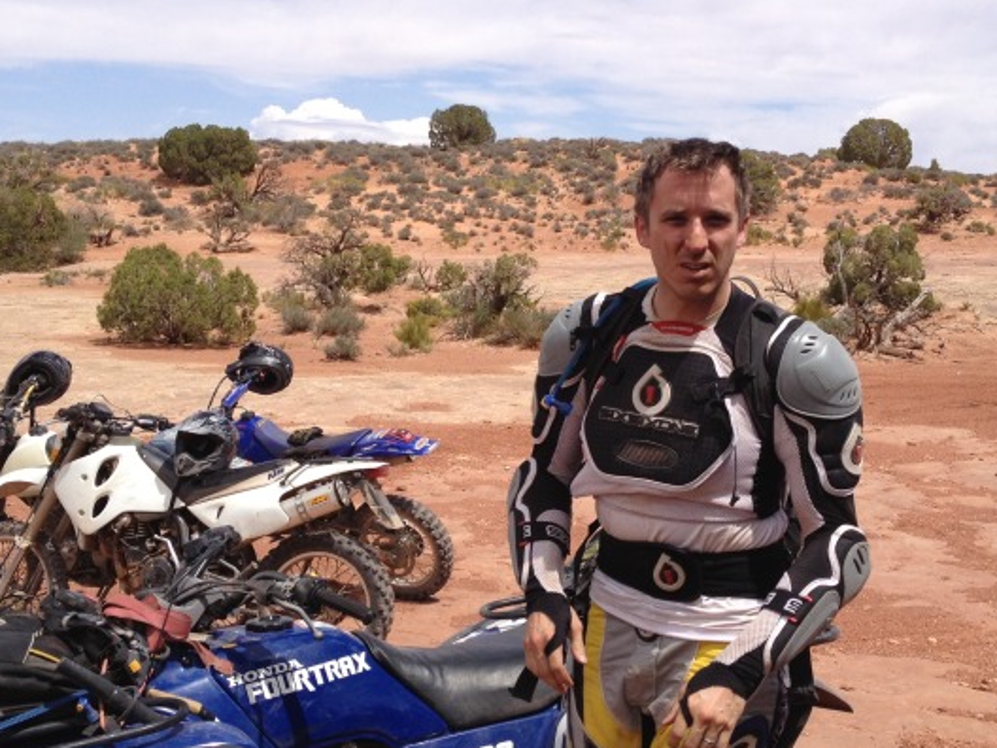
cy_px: 383
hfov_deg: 36.1
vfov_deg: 27.5
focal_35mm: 53
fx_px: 1526
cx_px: 553
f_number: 2.4
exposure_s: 1/2123
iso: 50
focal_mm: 4.28
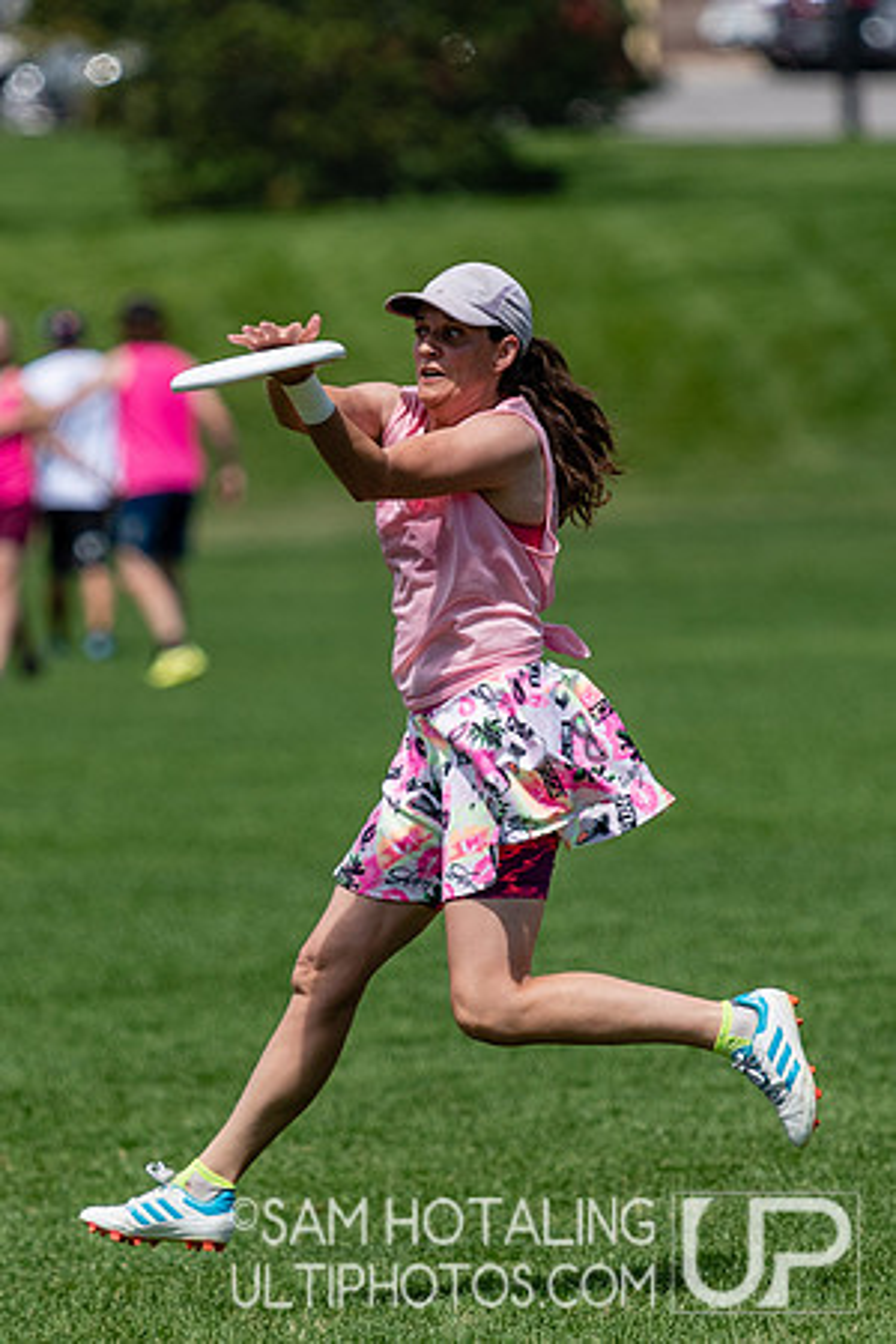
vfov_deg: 3.1
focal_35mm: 661
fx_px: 24688
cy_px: 732
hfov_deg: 2.1
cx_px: 350
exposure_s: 1/2500
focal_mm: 200
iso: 100
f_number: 2.8
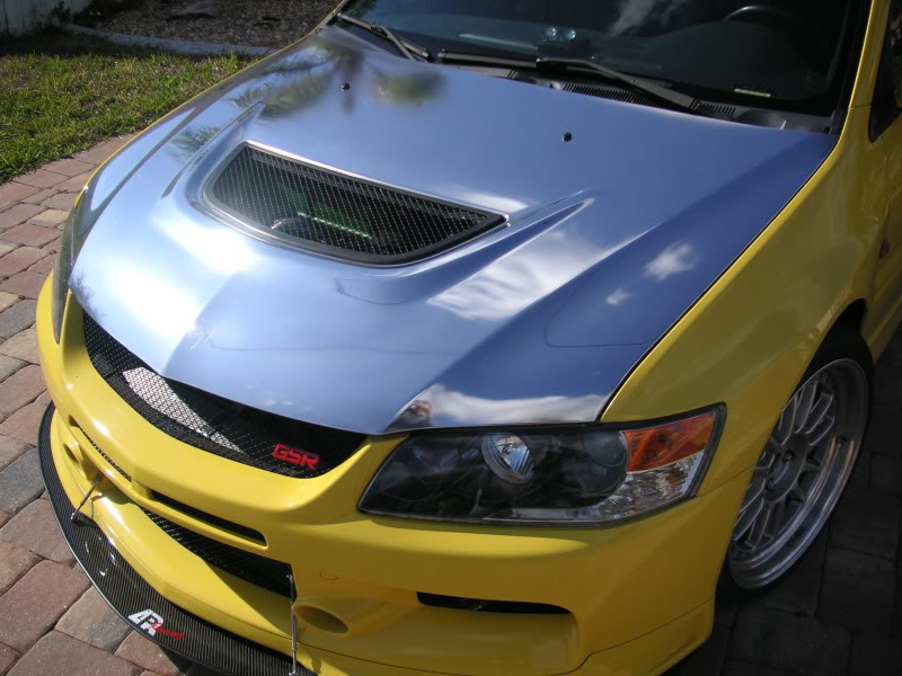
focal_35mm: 37
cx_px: 451
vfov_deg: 38.7
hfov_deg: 50.1
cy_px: 338
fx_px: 964
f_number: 6.7
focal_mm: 6.1
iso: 50
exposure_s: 1/350
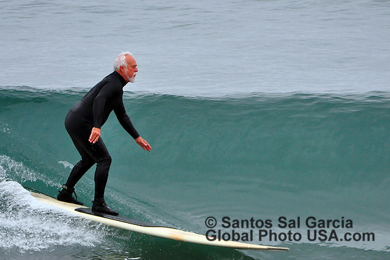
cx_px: 195
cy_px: 130
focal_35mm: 750
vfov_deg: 1.8
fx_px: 8120
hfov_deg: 2.8
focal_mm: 500
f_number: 6.3
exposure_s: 1/1600
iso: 1250
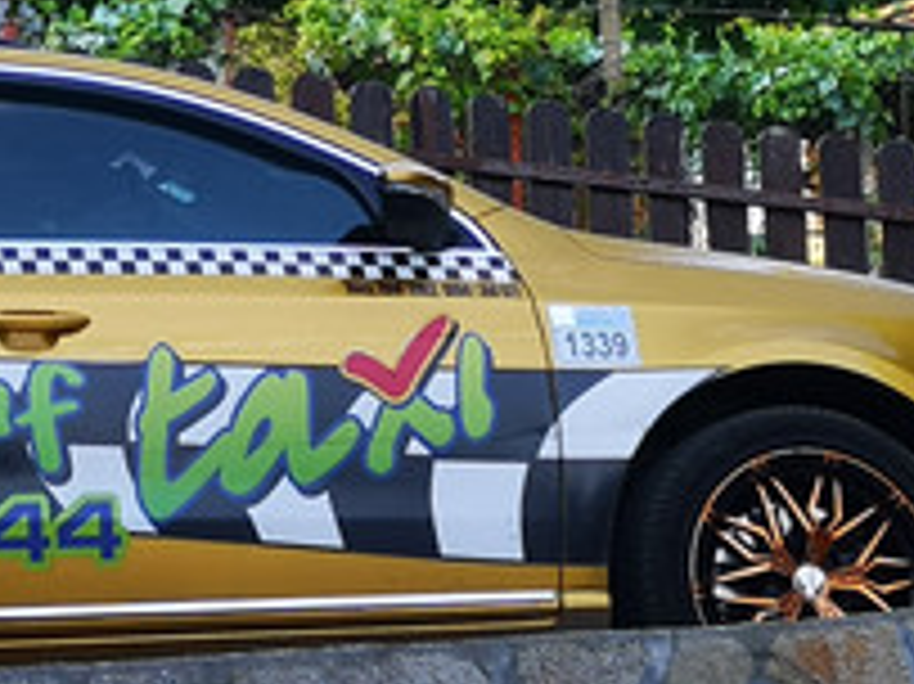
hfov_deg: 13.6
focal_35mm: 142
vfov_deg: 10.3
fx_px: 3747
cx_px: -149
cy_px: -18
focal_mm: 5.58
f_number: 1.8
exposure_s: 1/194
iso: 50
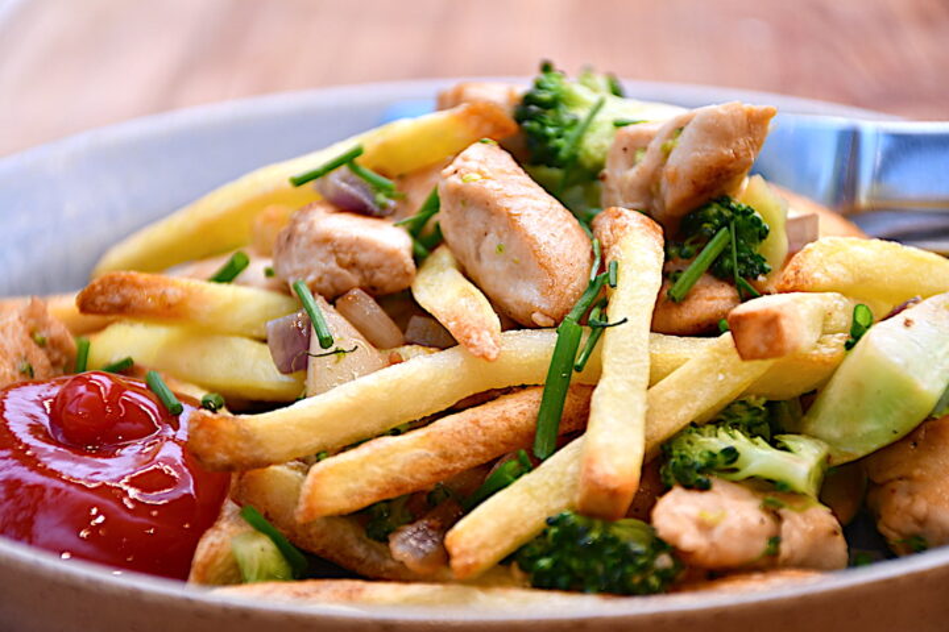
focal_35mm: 120
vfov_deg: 11.4
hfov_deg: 17.1
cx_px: 474
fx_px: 3163
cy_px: 316
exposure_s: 1/60
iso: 720
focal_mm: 80
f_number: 5.3
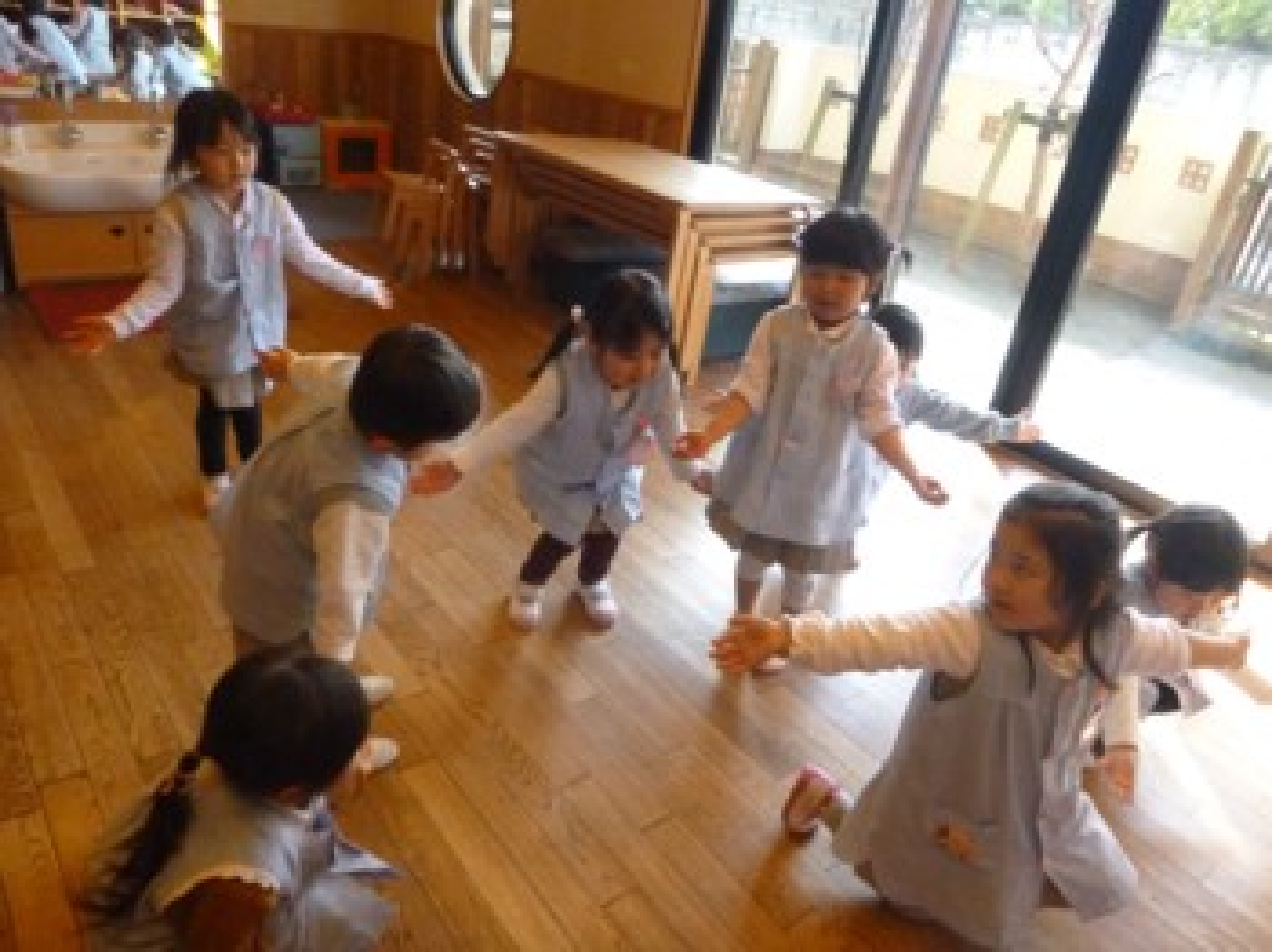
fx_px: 918
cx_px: 636
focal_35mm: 25
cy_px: 476
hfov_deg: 69.4
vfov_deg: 54.8
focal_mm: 4.5
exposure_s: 1/125
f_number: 3.9
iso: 800
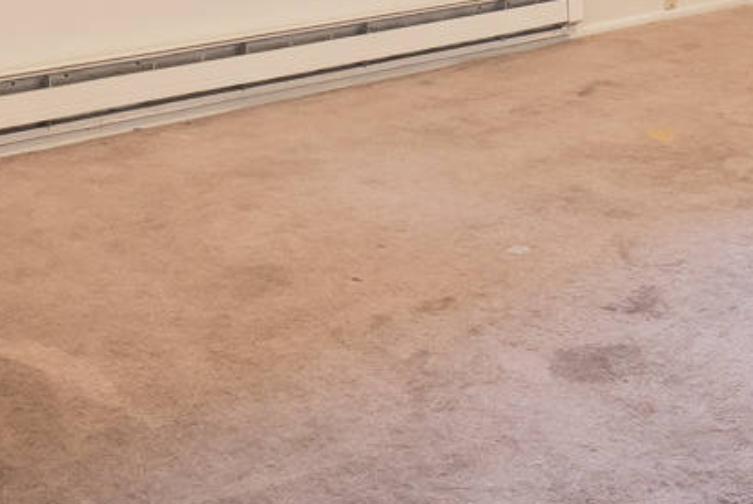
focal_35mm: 61
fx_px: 1277
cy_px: 77
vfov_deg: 21.9
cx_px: 418
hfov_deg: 32.8
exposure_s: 1/50
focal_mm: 14
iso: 1000
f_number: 3.5
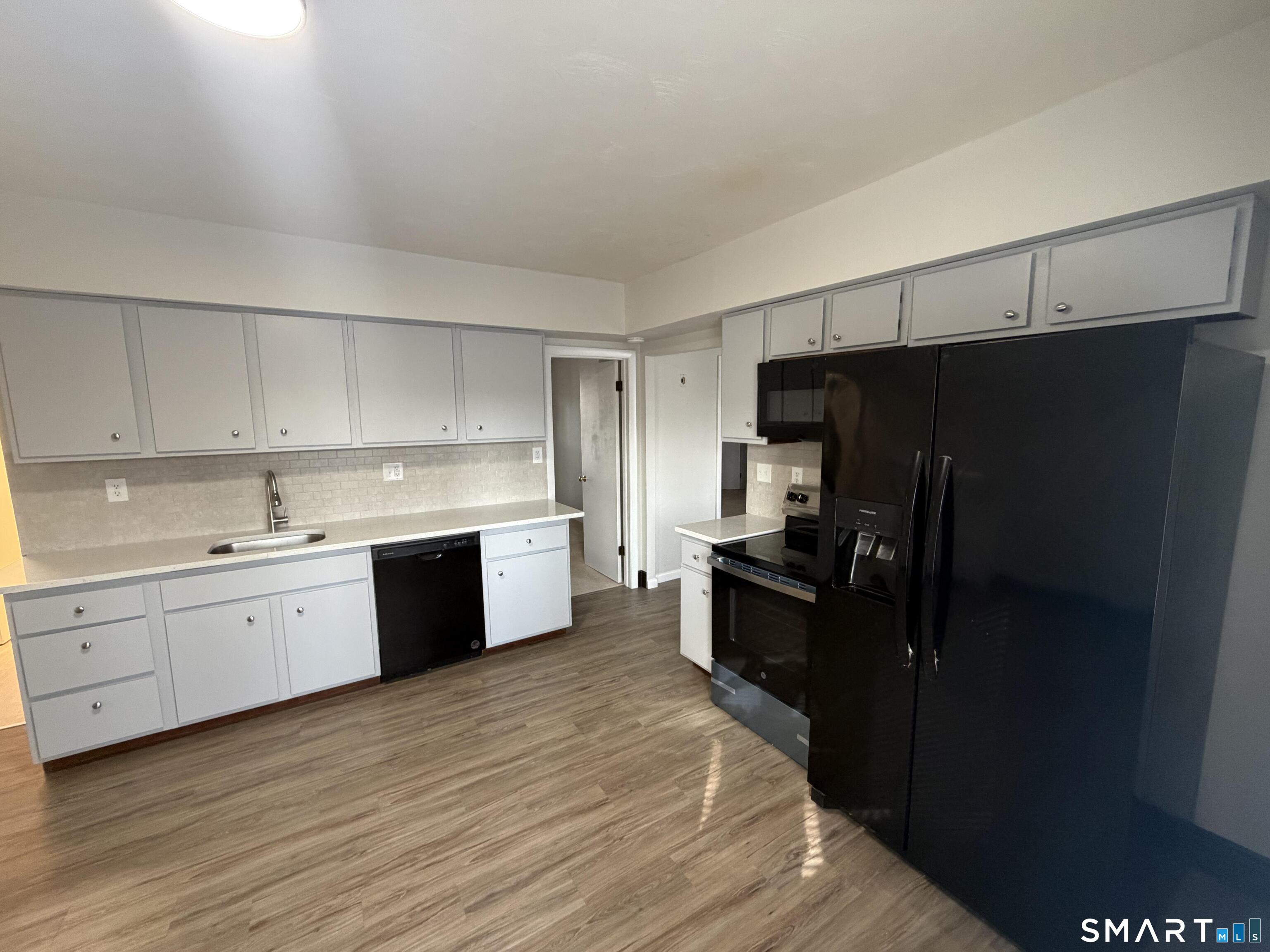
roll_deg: +1.0
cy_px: 476
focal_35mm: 14
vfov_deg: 85.7
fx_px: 514
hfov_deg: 102.1
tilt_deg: -5.8
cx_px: 635
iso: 320
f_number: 2.2
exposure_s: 1/60
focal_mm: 2.22
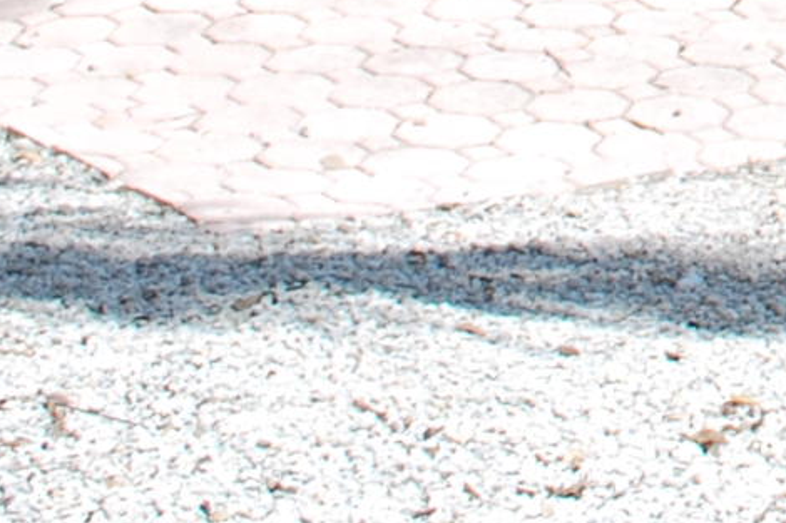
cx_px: 1893
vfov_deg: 5.7
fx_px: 5020
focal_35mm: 230
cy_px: -914
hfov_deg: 8.2
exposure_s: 1/250
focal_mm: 24
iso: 100
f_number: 8
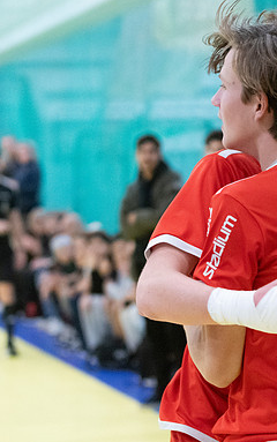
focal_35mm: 162
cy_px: 221
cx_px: 242
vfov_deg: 12.9
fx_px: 1953
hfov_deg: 8.1
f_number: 3.2
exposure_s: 1/640
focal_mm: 70
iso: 8000
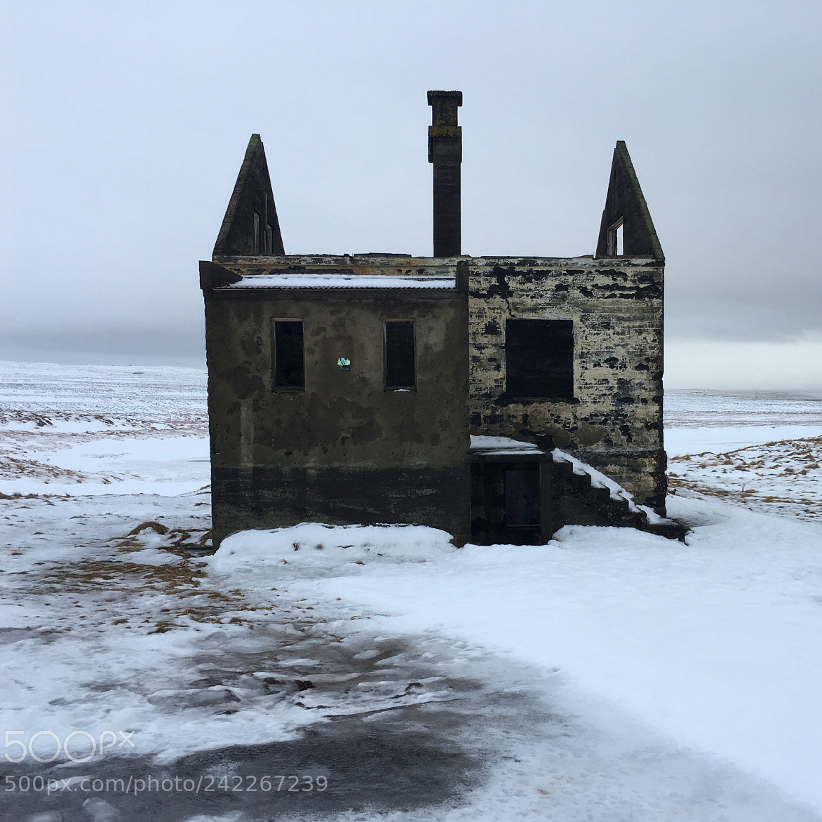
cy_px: 418
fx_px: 940
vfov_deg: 47.2
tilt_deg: -0.8
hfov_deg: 46.7
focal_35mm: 35
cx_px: 522
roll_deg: +0.5
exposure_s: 1/100
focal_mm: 4.15
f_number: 2.2
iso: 40
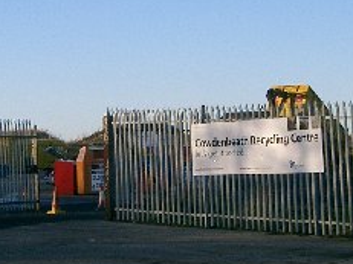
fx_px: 1101
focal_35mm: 108
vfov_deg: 13.7
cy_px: 89
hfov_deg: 18.1
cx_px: 92
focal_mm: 8
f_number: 4.8
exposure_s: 1/500
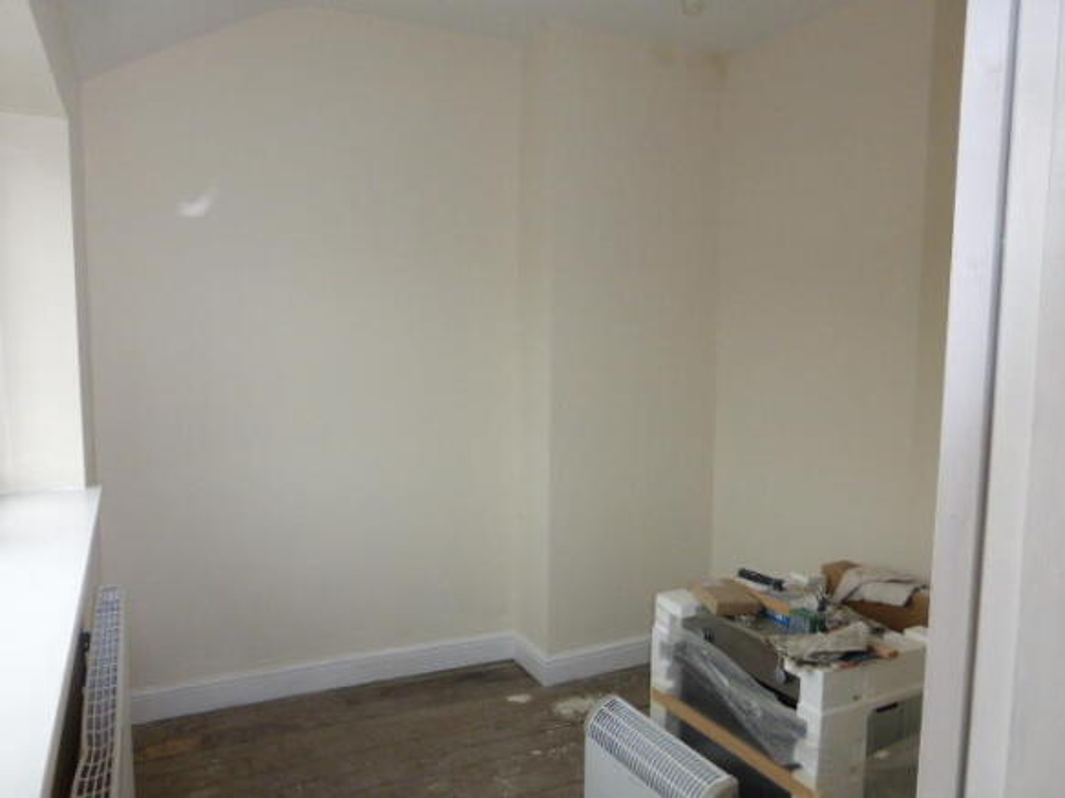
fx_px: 769
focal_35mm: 25
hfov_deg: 69.4
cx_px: 532
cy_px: 399
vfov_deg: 54.9
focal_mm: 4.3
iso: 320
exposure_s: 1/60
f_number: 3.3
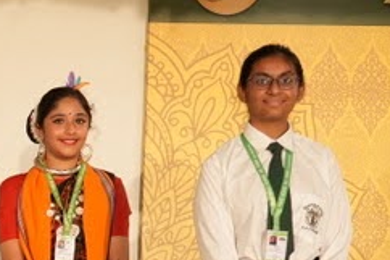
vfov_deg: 8.1
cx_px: -358
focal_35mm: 165
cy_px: 409
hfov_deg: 11.4
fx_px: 1786
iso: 1250
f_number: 4.5
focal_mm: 39
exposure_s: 1/125
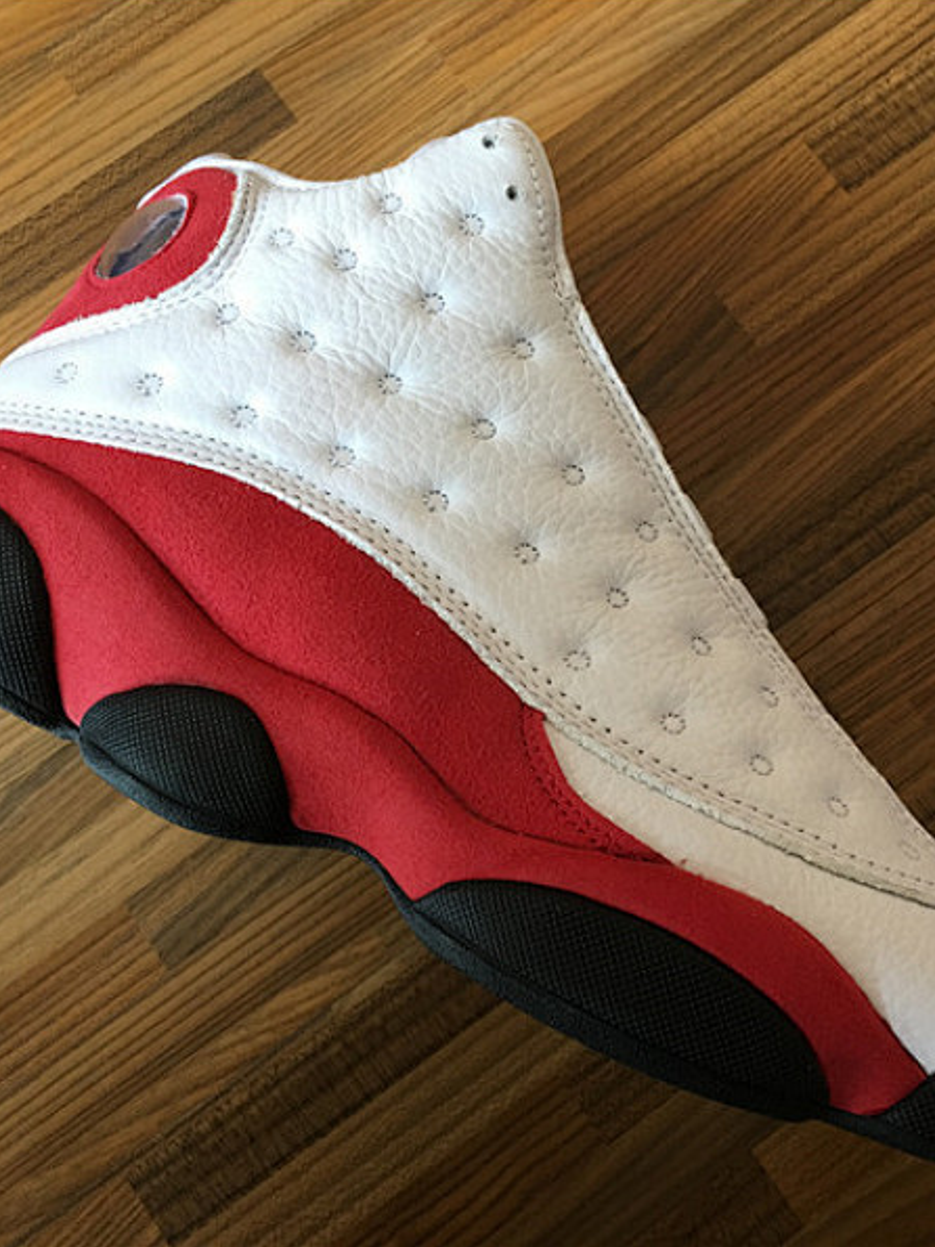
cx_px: 583
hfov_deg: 36.6
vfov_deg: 47.9
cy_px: 620
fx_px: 1405
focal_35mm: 39
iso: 64
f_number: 2.2
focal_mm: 4.15
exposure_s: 1/33
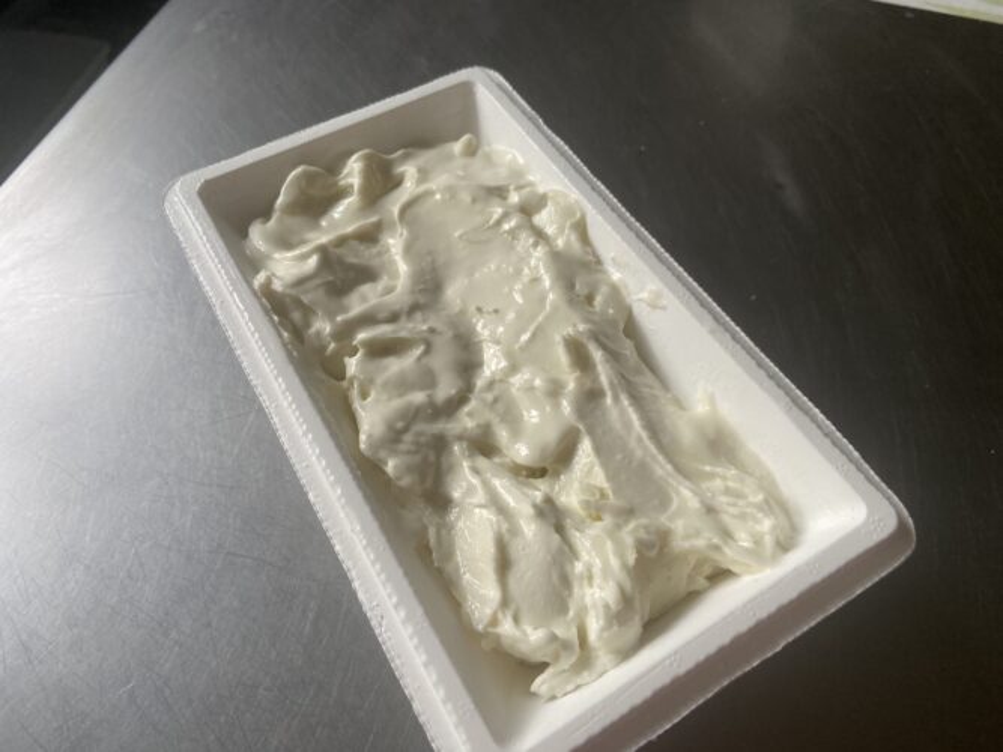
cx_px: 502
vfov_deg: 53.0
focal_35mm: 26
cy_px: 376
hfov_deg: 67.3
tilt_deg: -59.2
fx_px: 753
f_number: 1.8
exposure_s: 1/114
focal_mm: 4.25
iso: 125
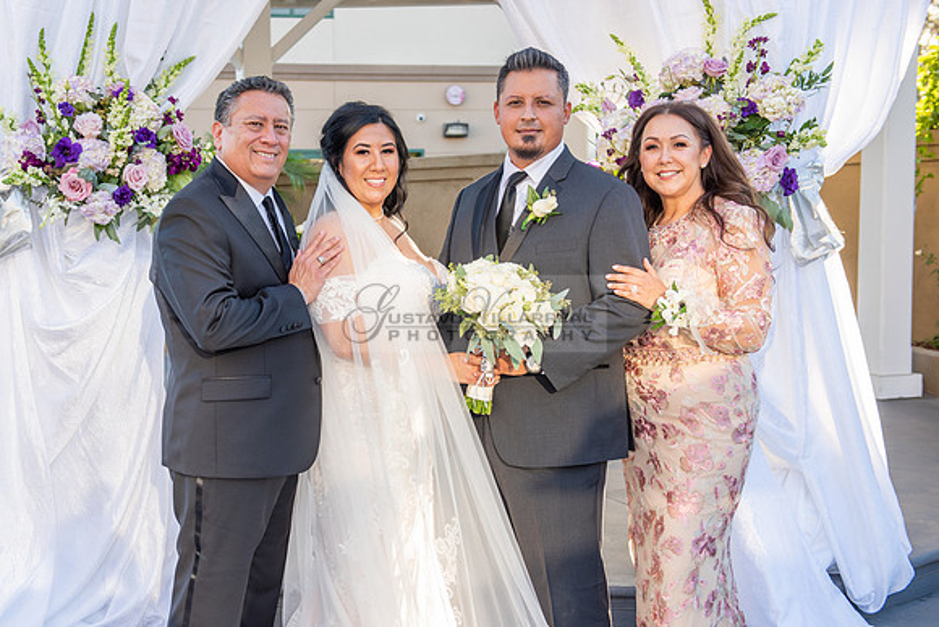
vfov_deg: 25.5
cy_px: 305
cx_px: 373
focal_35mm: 53
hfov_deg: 37.3
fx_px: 1383
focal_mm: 44
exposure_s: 1/160
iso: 200
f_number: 4.5
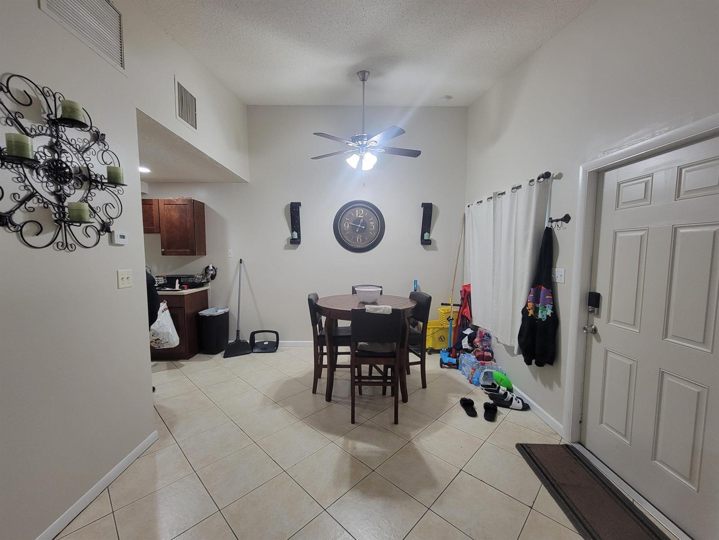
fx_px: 270
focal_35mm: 13
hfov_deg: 106.2
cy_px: 270
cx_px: 360
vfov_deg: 89.9
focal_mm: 2.2
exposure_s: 1/40
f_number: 2.2
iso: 320
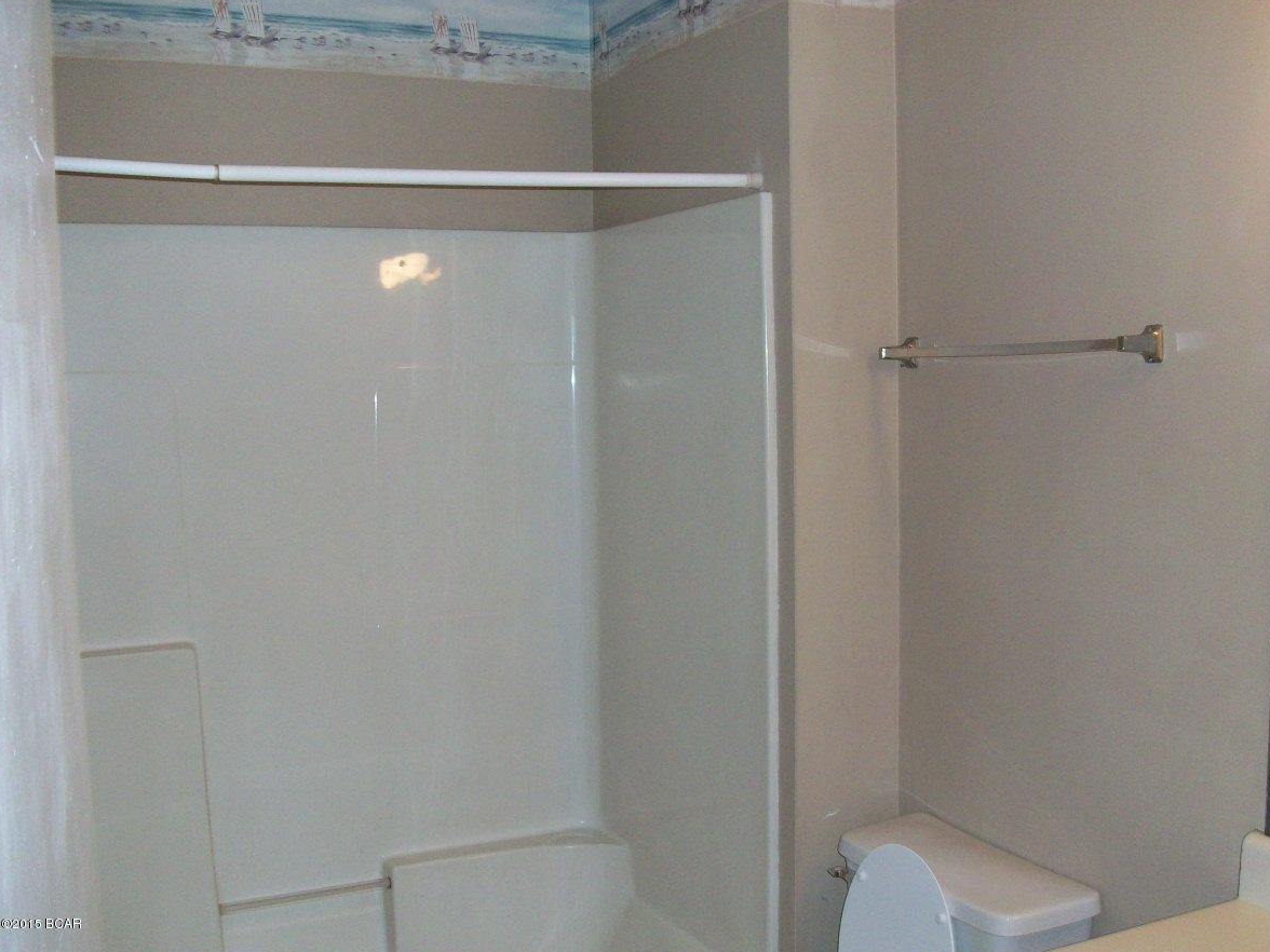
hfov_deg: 50.1
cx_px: 687
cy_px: 441
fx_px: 1357
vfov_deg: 38.6
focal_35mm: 37
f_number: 2.8
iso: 160
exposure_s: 1/60
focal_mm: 5.7
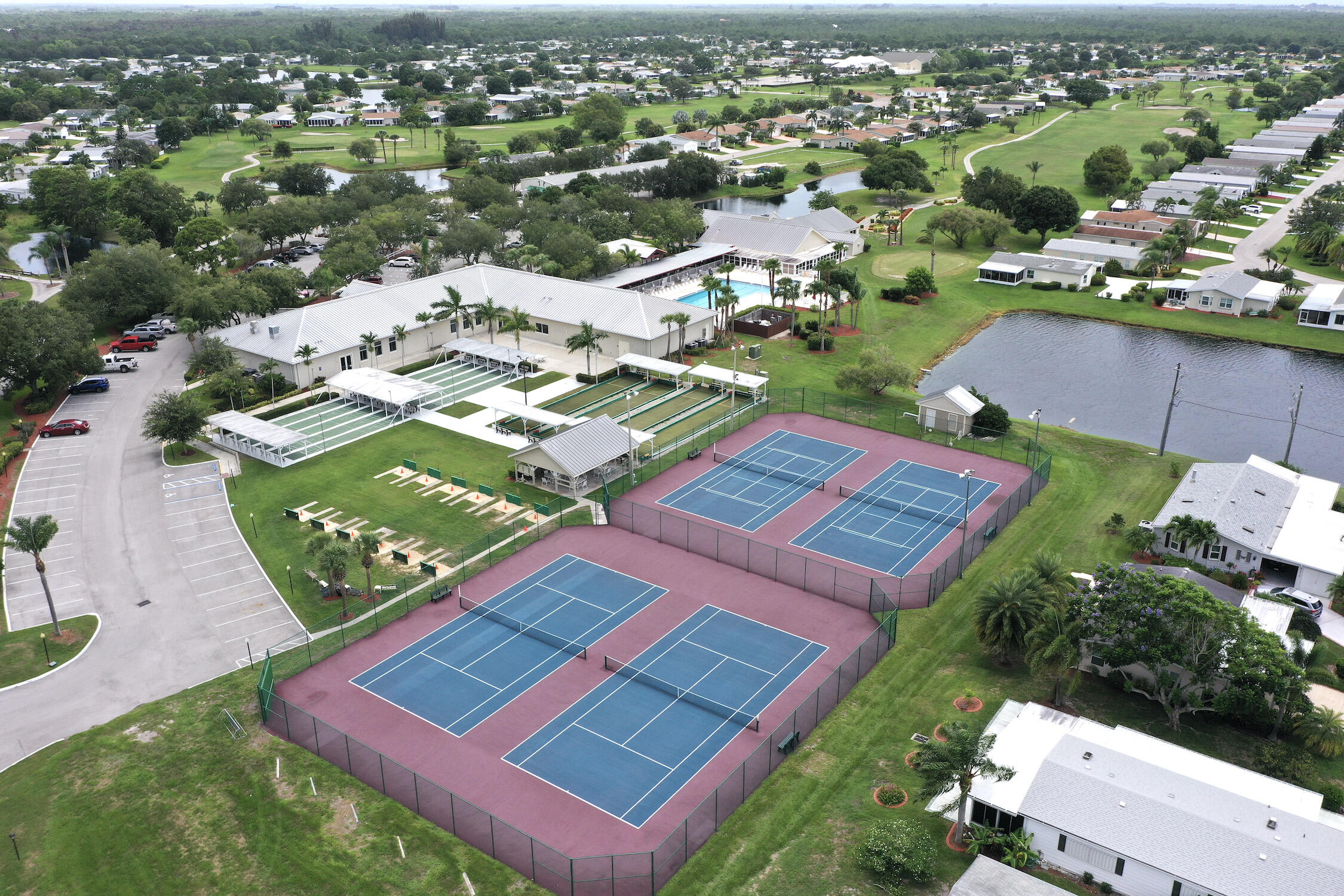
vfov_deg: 46.4
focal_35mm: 28
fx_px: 1045
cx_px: 672
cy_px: 448
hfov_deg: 65.5
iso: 100
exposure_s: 1/320
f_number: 5.6
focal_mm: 10.26
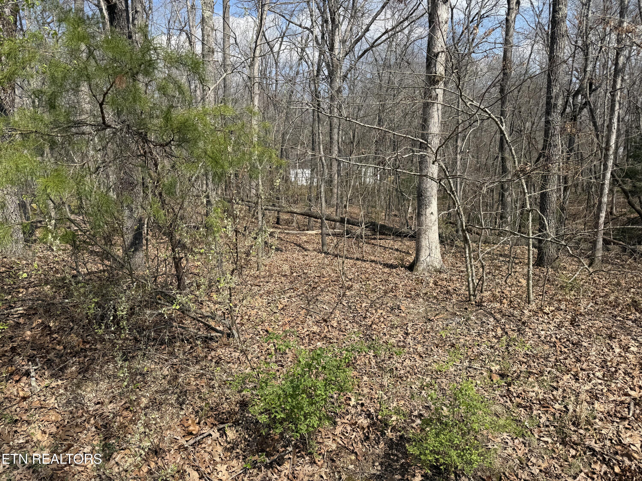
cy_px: 240
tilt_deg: -9.4
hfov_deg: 71.6
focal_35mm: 24
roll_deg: +1.0
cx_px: 321
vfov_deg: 56.8
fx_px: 445
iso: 80
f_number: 1.78
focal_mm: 6.76
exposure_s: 1/3425
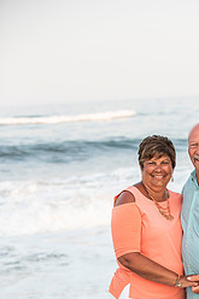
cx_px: 178
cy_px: 268
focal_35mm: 149
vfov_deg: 13.7
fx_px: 1237
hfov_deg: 9.2
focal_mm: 82
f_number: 3.5
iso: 800
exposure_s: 1/1600
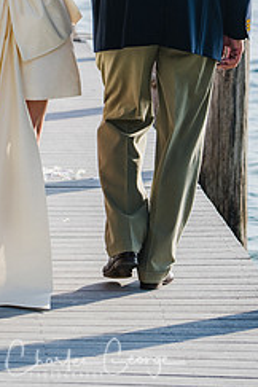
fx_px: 2838
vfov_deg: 7.8
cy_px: 33
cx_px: 80
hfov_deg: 5.2
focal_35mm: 264
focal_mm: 95
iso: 200
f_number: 4
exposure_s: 1/640
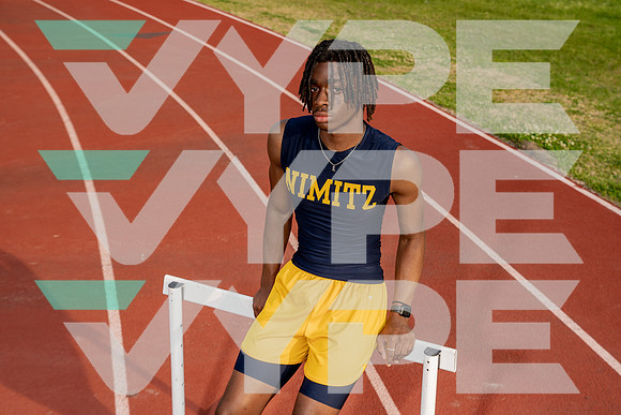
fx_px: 914
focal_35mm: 53
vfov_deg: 25.5
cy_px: 208
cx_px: 310
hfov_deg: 37.5
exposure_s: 1/250
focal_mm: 53
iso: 100
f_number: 5
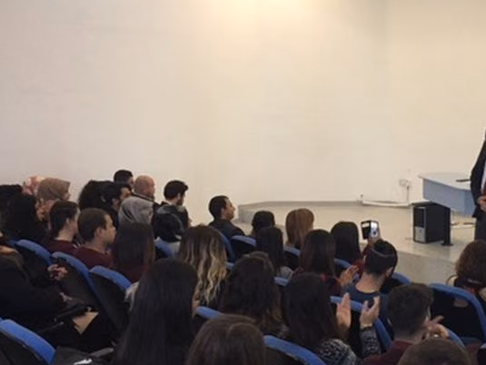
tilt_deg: -12.7
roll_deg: +0.6
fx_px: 731
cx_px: 392
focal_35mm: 52
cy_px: 251
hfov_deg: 35.5
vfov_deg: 27.8
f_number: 2.2
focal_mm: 4.15
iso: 200
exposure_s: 1/33
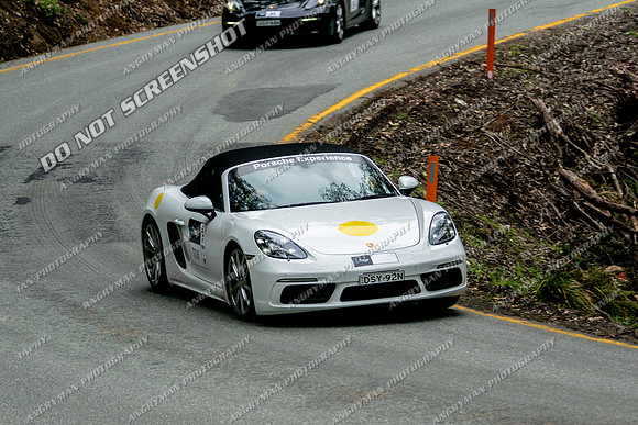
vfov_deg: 5.5
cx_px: 319
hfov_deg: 8.2
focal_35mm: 252
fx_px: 4458
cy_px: 212
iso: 125
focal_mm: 150
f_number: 5
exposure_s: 1/640
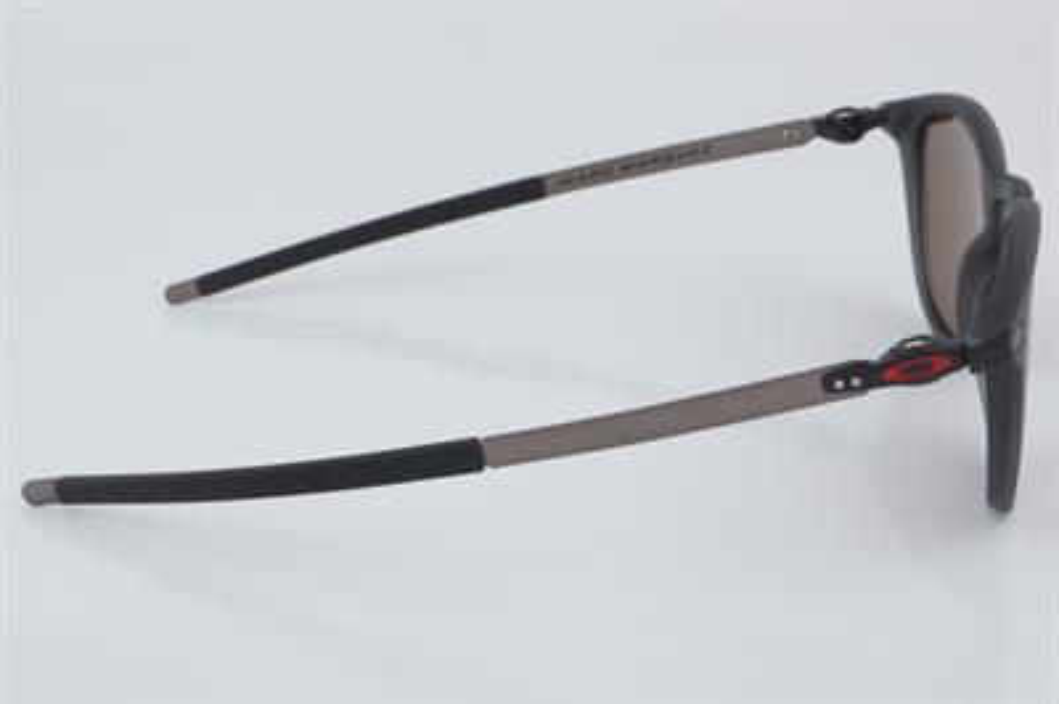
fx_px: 2204
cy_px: 352
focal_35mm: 75
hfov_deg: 27.0
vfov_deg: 18.2
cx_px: 530
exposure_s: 1/4
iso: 100
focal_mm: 50
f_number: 32
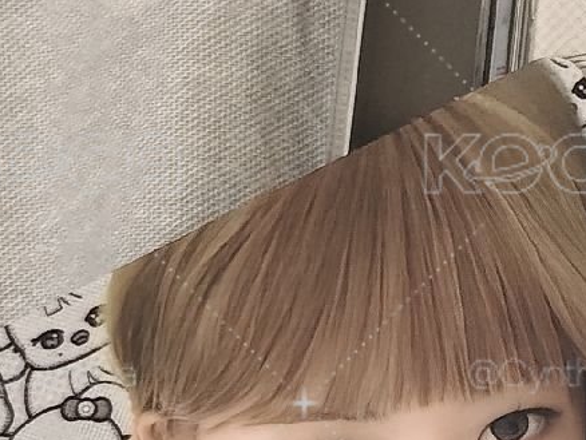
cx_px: 1106
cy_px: 403
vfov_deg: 7.2
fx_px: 3489
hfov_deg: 9.1
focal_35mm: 206
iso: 640
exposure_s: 1/60
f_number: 1.65
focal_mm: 6.19
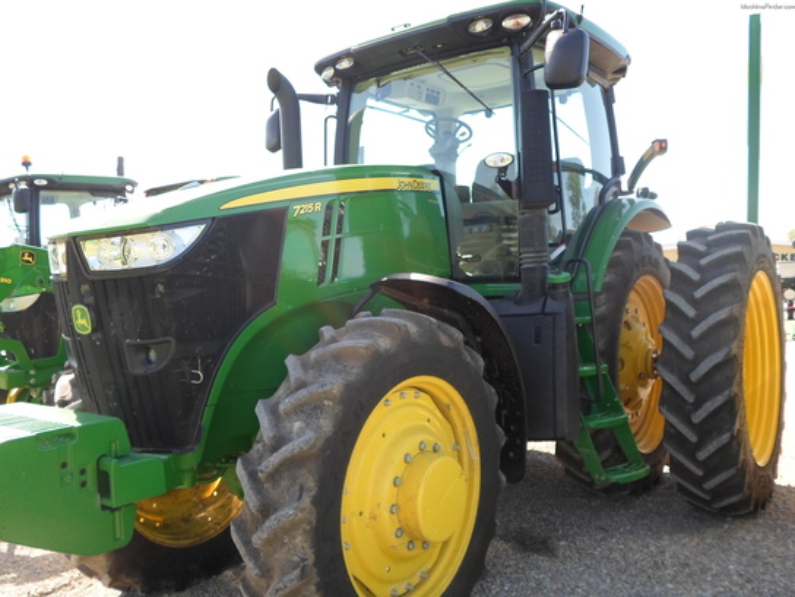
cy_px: 298
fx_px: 689
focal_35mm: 30
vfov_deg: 46.8
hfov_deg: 60.0
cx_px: 398
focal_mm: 5.5
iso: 80
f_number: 2.7
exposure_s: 1/250
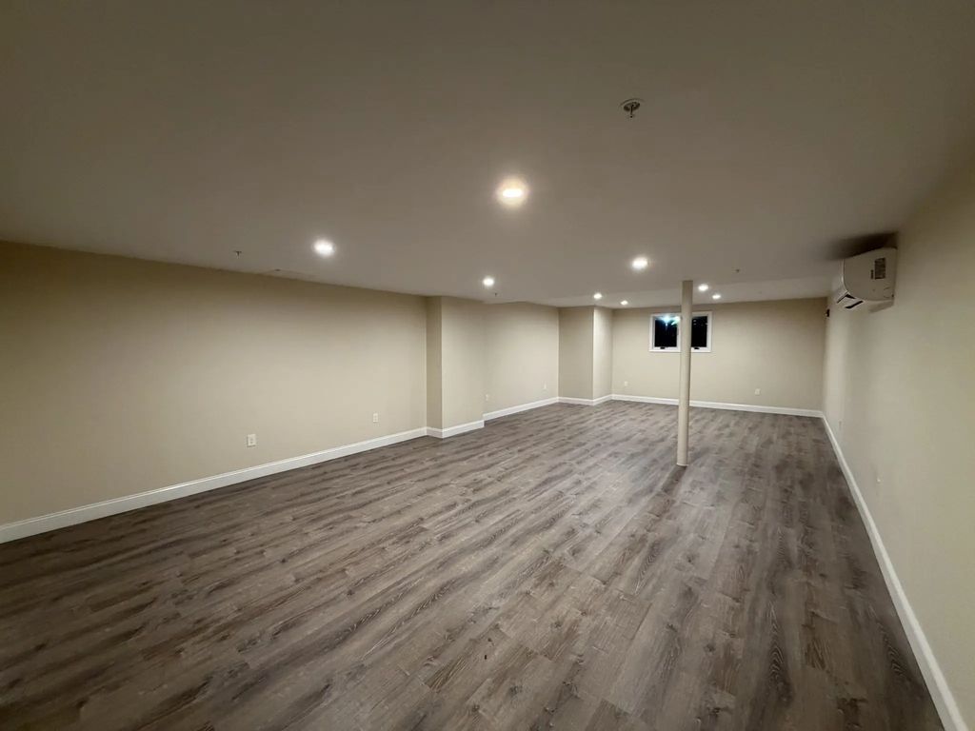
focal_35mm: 14
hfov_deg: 102.1
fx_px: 394
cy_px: 366
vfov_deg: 85.7
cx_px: 488
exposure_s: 1/60
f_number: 2.2
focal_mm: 2.22
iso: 400
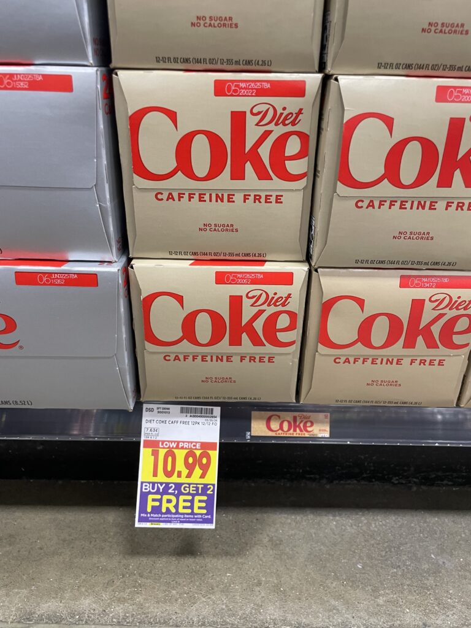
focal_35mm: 26
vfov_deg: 67.3
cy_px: 314
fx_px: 472
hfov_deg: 53.1
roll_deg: +0.1
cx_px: 236
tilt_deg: -27.0
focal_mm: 4.2
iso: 200
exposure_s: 1/60
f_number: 1.6
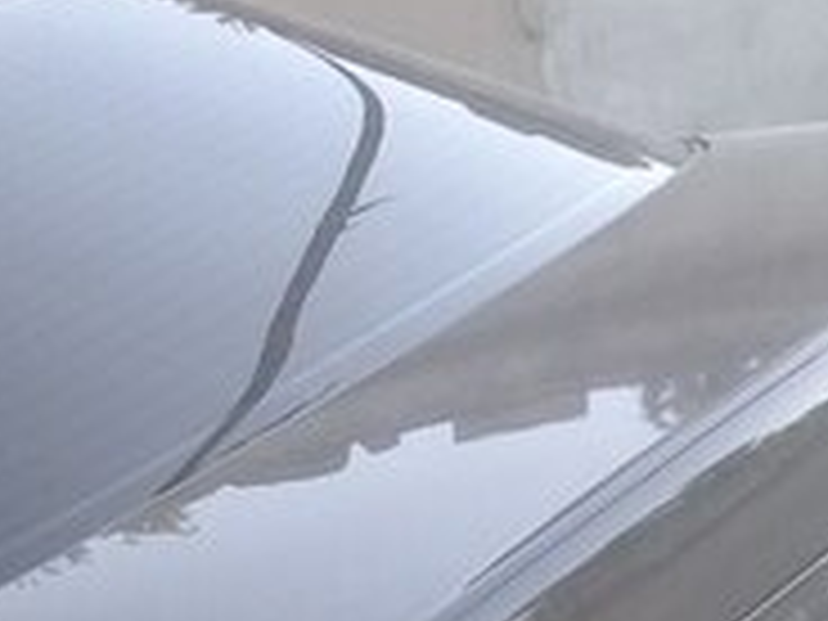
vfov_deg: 12.6
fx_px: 2655
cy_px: 983
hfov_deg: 17.0
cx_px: -135
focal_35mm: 111
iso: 50
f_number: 2.2
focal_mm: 3.3
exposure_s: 1/103
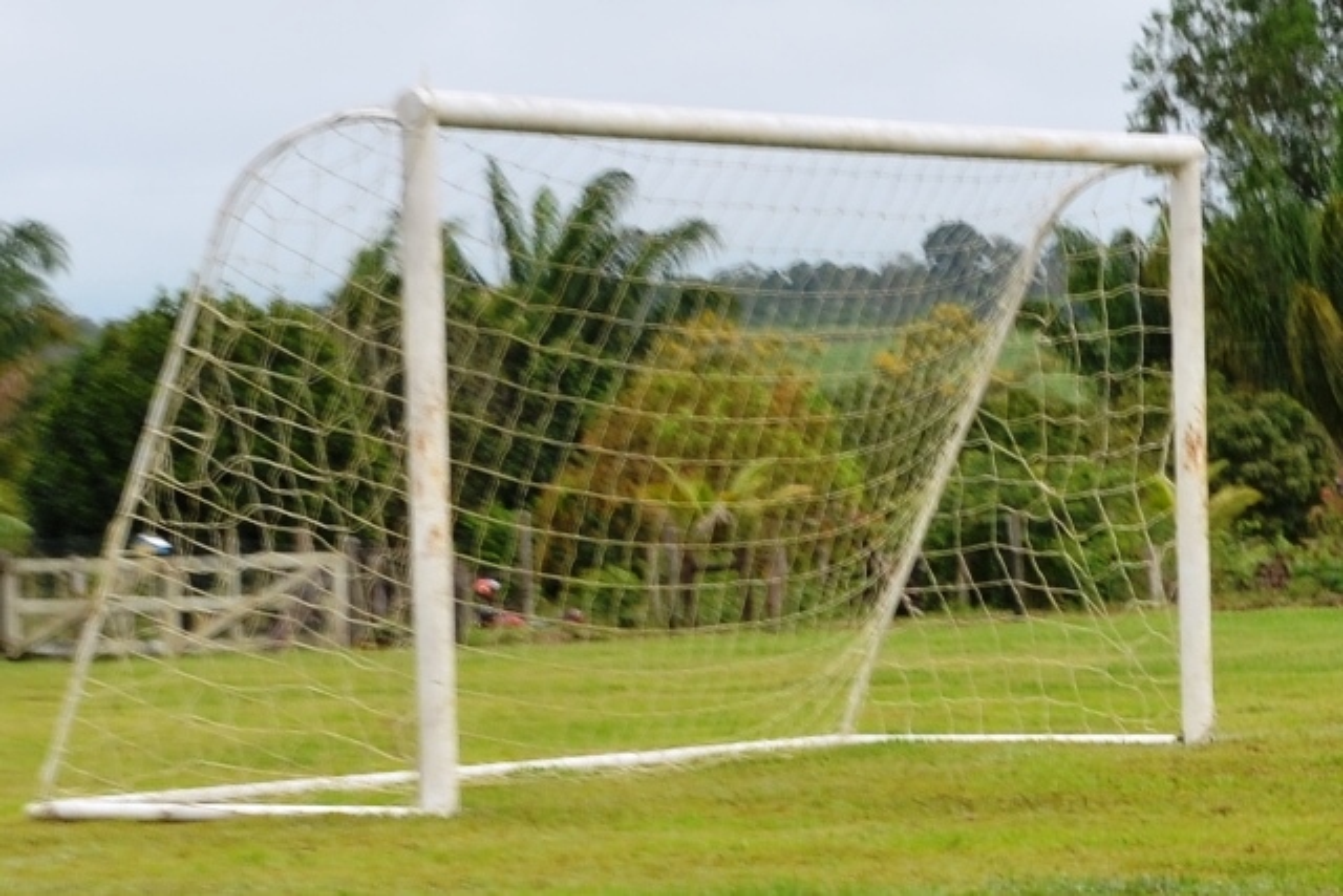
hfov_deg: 41.1
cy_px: 448
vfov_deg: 28.1
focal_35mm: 48
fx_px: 1791
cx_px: 672
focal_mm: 32
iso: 100
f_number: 7.1
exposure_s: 1/100
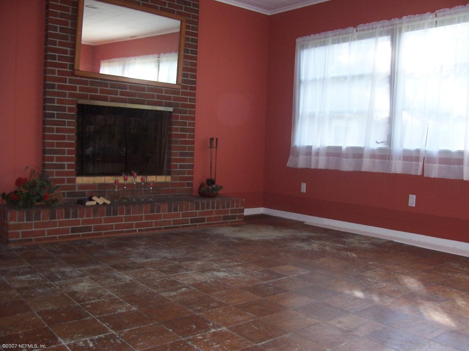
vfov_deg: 41.8
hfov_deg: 54.0
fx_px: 461
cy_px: 176
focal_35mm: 34
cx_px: 234
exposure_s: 1/60
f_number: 2.7
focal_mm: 5.6
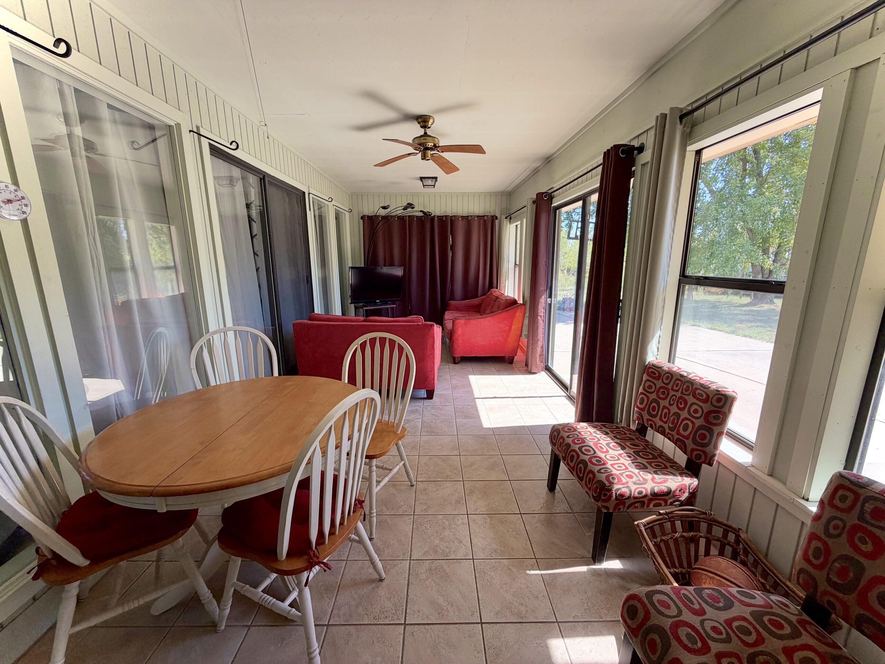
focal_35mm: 14
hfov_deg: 102.1
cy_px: 332
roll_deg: +1.1
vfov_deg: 85.7
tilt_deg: -12.4
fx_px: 358
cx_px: 442
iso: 64
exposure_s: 1/121
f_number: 2.2
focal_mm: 2.22
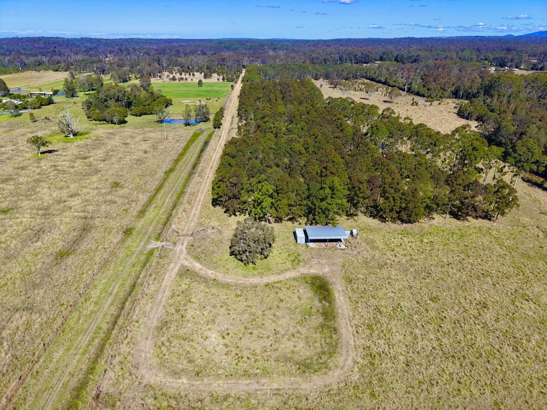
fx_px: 379
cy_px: 205
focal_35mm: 24
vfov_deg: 56.8
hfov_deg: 71.6
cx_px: 274
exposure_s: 1/4000
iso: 150
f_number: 1.8
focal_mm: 8.67
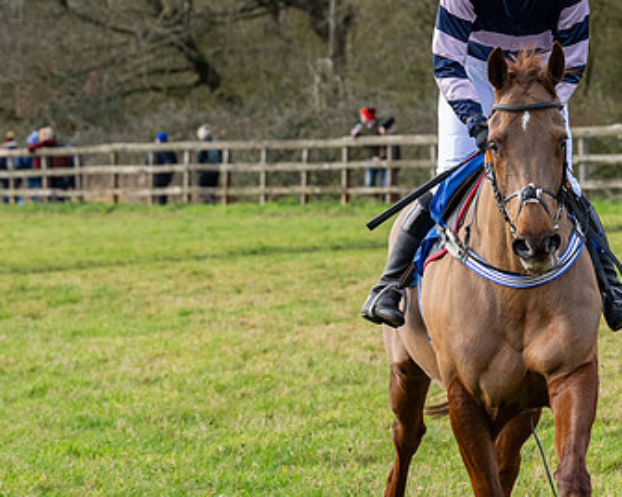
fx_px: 5559
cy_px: 177
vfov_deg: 5.1
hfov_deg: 6.4
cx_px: 540
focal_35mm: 302
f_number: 5
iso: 800
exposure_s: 1/800
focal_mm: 95
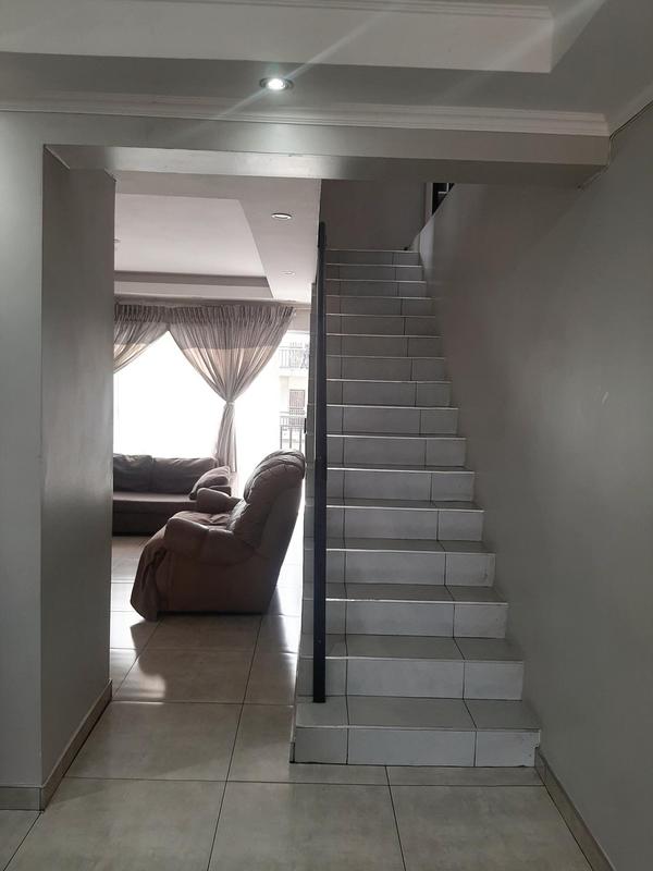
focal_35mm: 27
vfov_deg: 65.3
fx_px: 679
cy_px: 436
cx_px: 326
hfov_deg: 51.4
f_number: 1.7
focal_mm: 3.93
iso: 50
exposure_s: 1/100
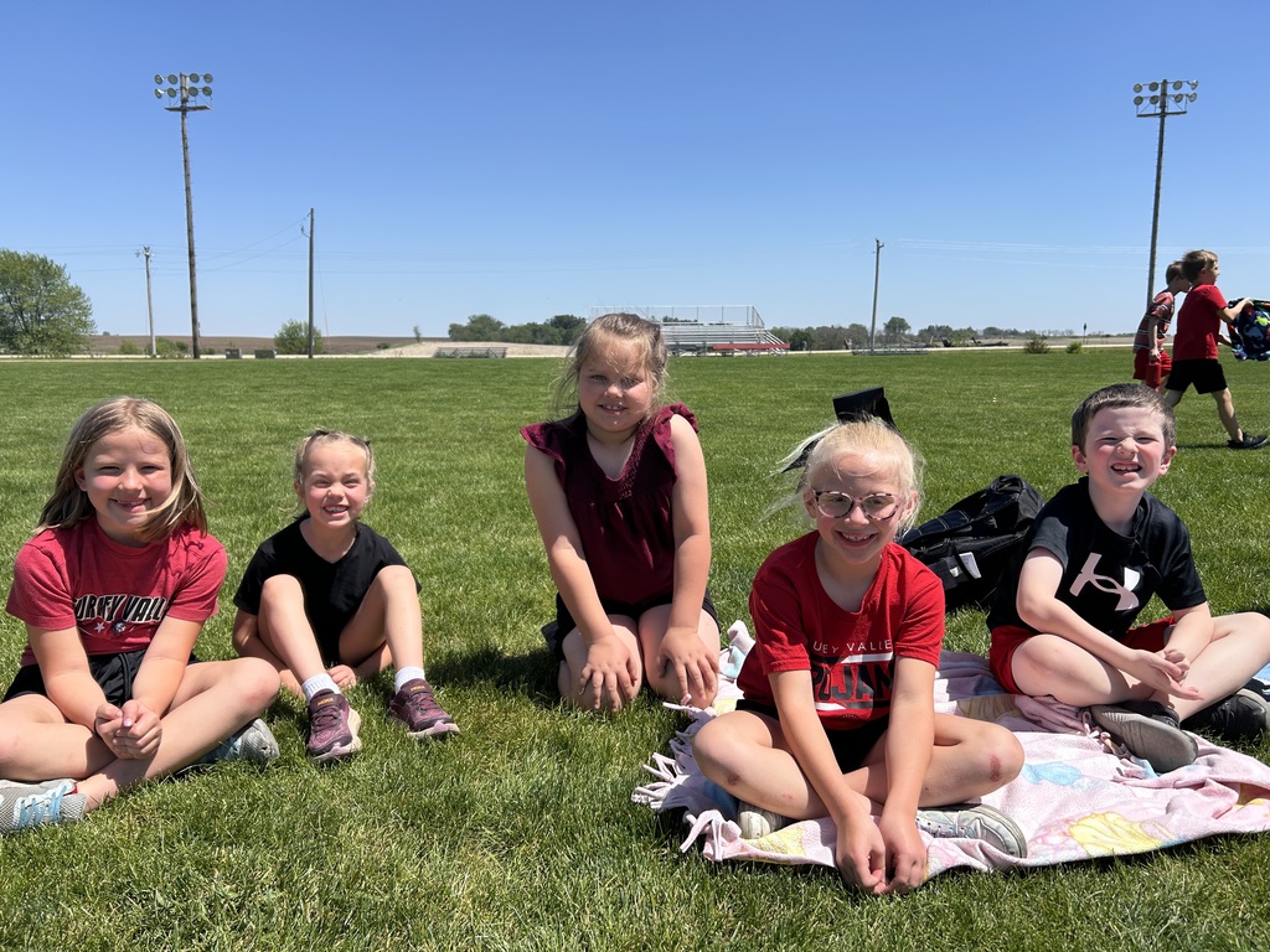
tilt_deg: -10.7
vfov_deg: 53.1
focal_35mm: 26
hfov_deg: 67.3
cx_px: 635
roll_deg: +0.6
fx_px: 954
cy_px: 476
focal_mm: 5.7
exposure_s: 1/3968
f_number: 1.5
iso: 50
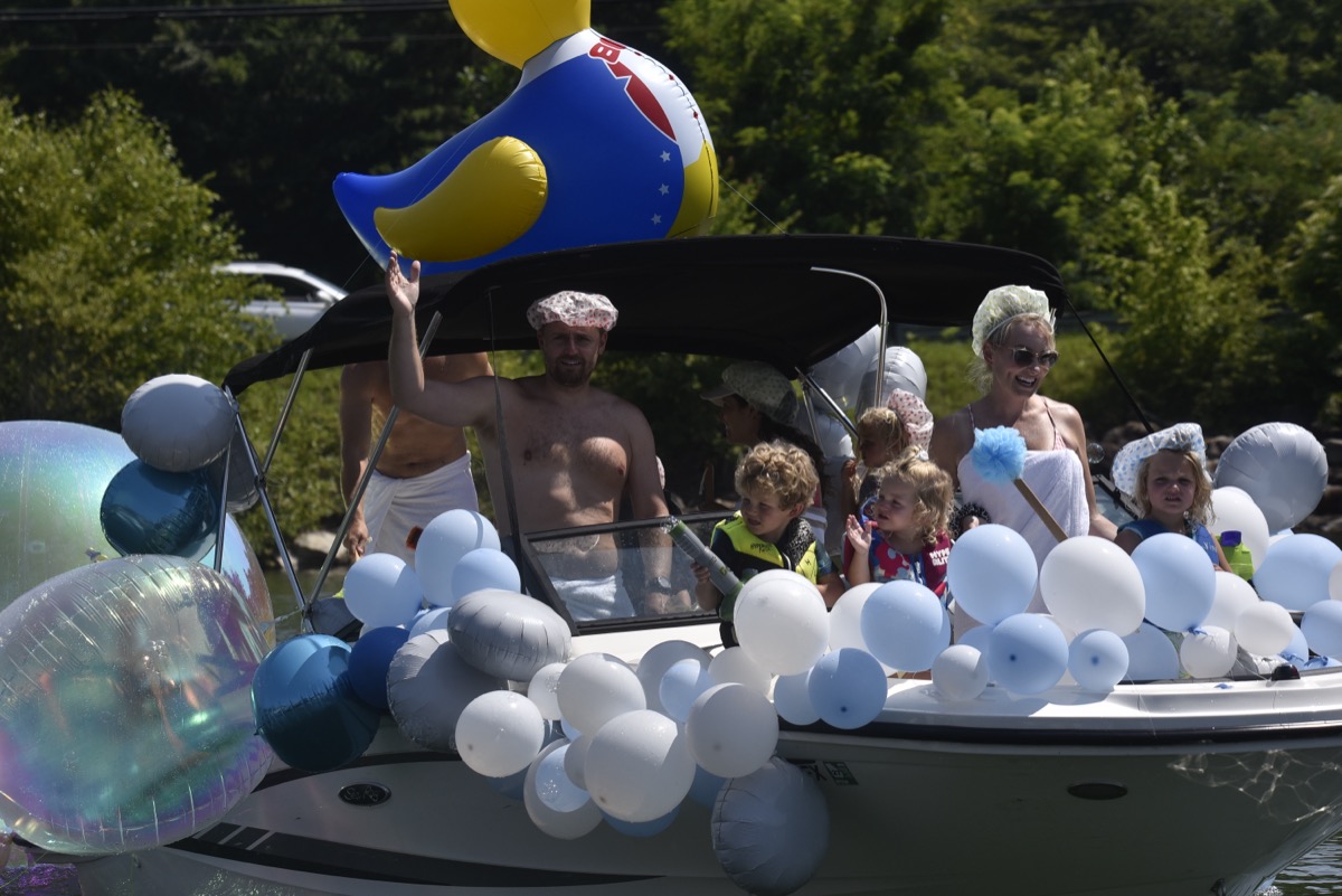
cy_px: 448
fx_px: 5593
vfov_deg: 9.2
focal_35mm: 150
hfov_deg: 13.7
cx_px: 671
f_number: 8
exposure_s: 1/1250
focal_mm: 150
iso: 180
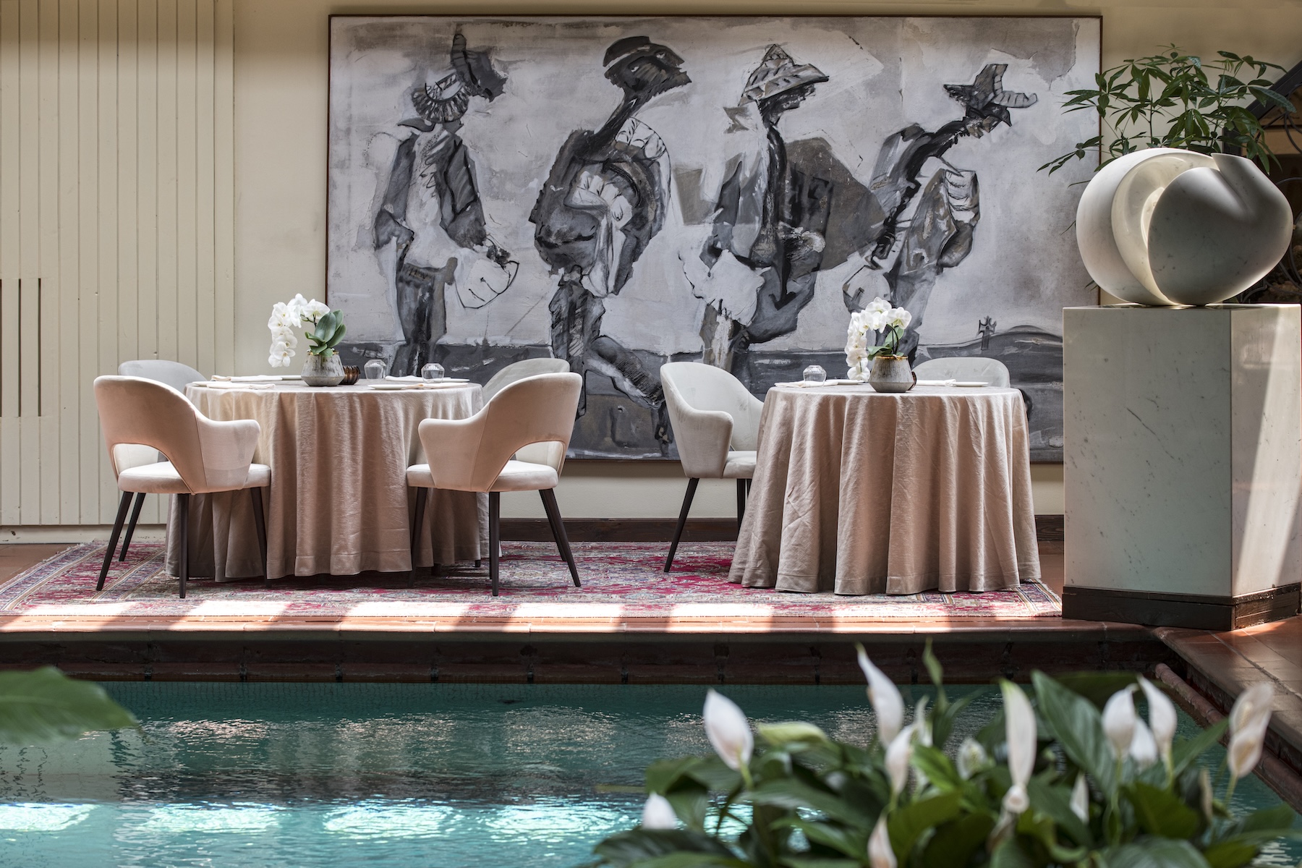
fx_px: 3110
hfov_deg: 23.6
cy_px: 434
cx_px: 651
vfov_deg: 15.9
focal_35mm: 86
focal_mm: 86
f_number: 5.6
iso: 500
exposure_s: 1/125
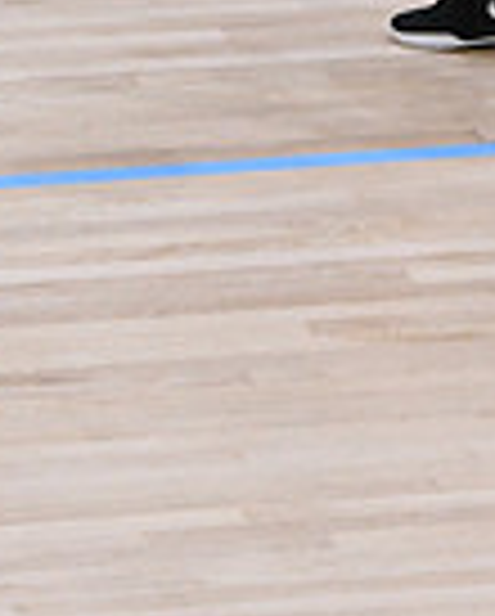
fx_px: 12589
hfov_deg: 2.3
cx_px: 515
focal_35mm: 689
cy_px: -647
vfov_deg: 2.8
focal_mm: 116
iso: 6400
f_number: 3.2
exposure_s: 1/1250
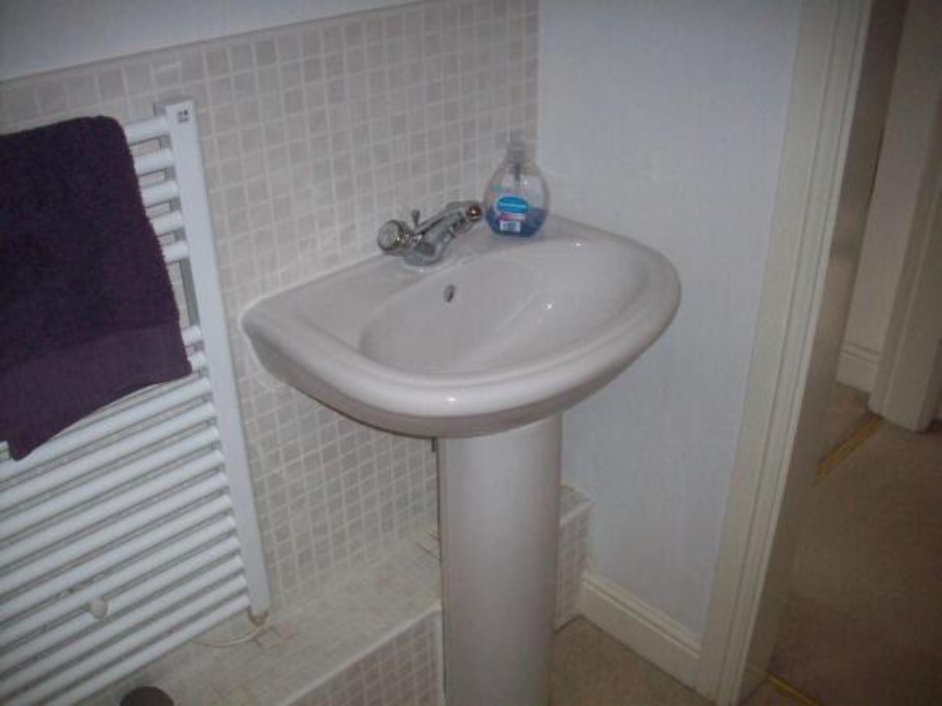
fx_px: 1007
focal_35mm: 37
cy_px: 353
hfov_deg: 50.1
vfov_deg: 38.7
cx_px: 471
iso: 160
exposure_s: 1/45
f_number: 2.8
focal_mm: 6.2
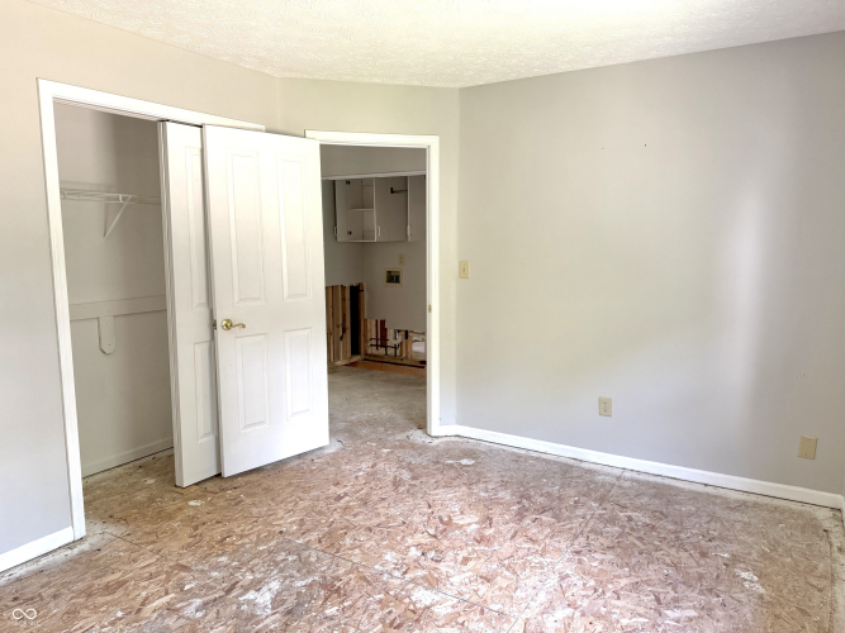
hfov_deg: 71.6
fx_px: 586
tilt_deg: -7.1
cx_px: 422
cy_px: 316
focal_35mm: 24
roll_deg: -0.3
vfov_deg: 56.8
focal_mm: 6.76
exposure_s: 1/97
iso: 200
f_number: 1.78
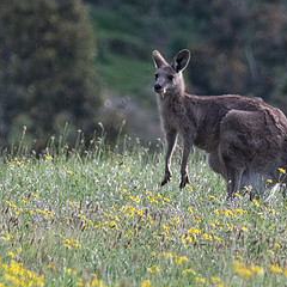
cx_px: 216
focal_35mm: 2199
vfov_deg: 0.8
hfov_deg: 0.8
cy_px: 146
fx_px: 20627
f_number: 8
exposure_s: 1/200
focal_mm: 400
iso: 200
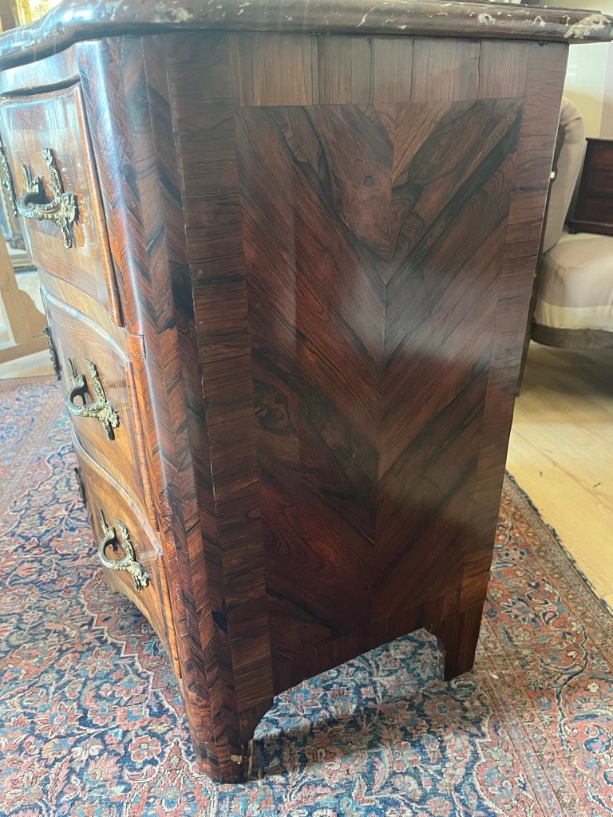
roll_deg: +4.0
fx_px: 614
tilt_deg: -26.8
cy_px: 408
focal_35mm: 26
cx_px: 306
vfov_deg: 67.3
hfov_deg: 53.1
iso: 500
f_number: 1.6
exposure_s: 1/50
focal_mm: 5.1
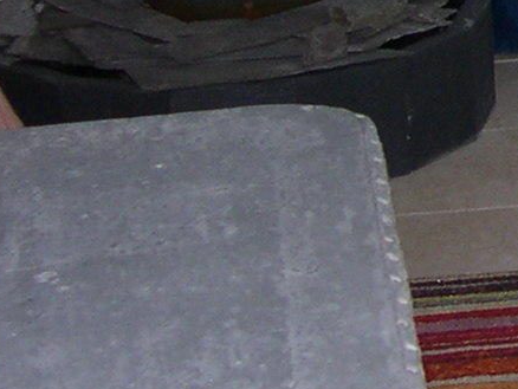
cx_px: 1179
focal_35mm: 197
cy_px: -394
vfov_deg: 7.3
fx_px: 2950
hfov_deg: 9.2
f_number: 2.8
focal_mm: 8
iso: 100
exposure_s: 1/60
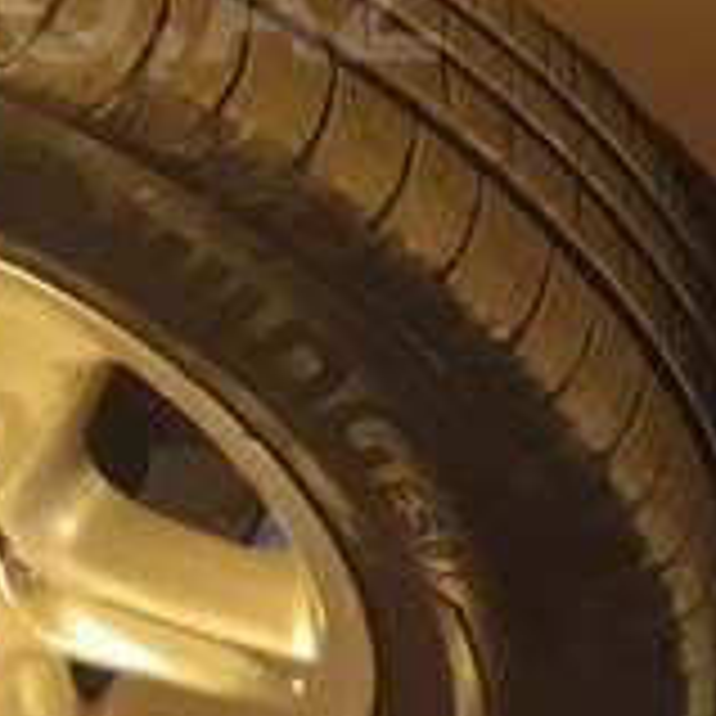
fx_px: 2317
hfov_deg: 17.1
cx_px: -23
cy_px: -7
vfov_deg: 17.2
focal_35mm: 99
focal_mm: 3.71
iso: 640
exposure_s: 1/20
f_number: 1.7
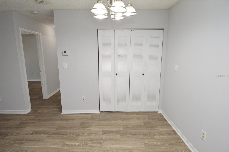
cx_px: 114
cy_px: 76
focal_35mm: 18
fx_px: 114
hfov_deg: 90.1
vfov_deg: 67.3
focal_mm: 12
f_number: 4.5
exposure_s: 1/80
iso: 400
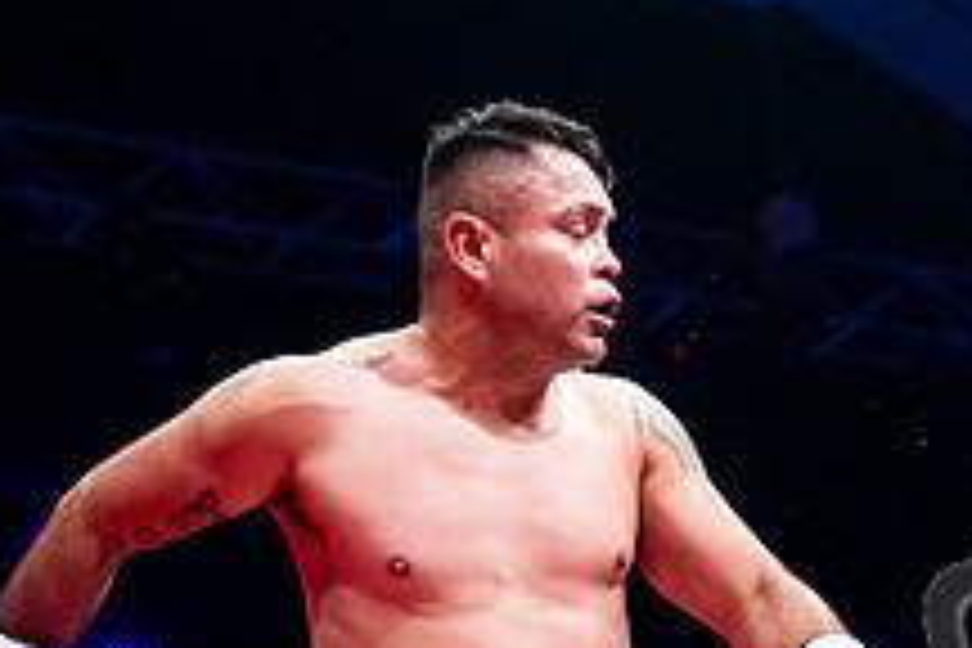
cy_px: 641
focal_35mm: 142
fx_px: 3834
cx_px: 936
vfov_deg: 9.6
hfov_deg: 14.3
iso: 4000
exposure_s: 1/1000
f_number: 2.8
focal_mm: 53
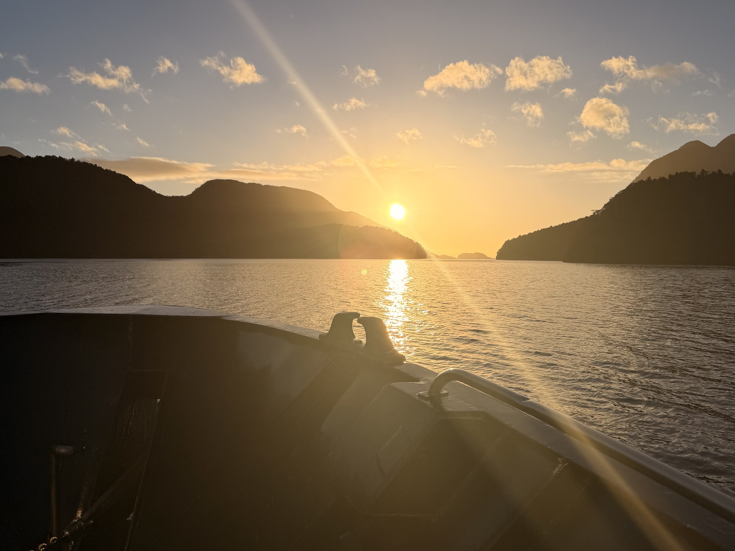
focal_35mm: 28
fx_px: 594
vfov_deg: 49.6
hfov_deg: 63.4
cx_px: 386
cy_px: 241
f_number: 1.78
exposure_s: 1/14286
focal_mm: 6.76
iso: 80
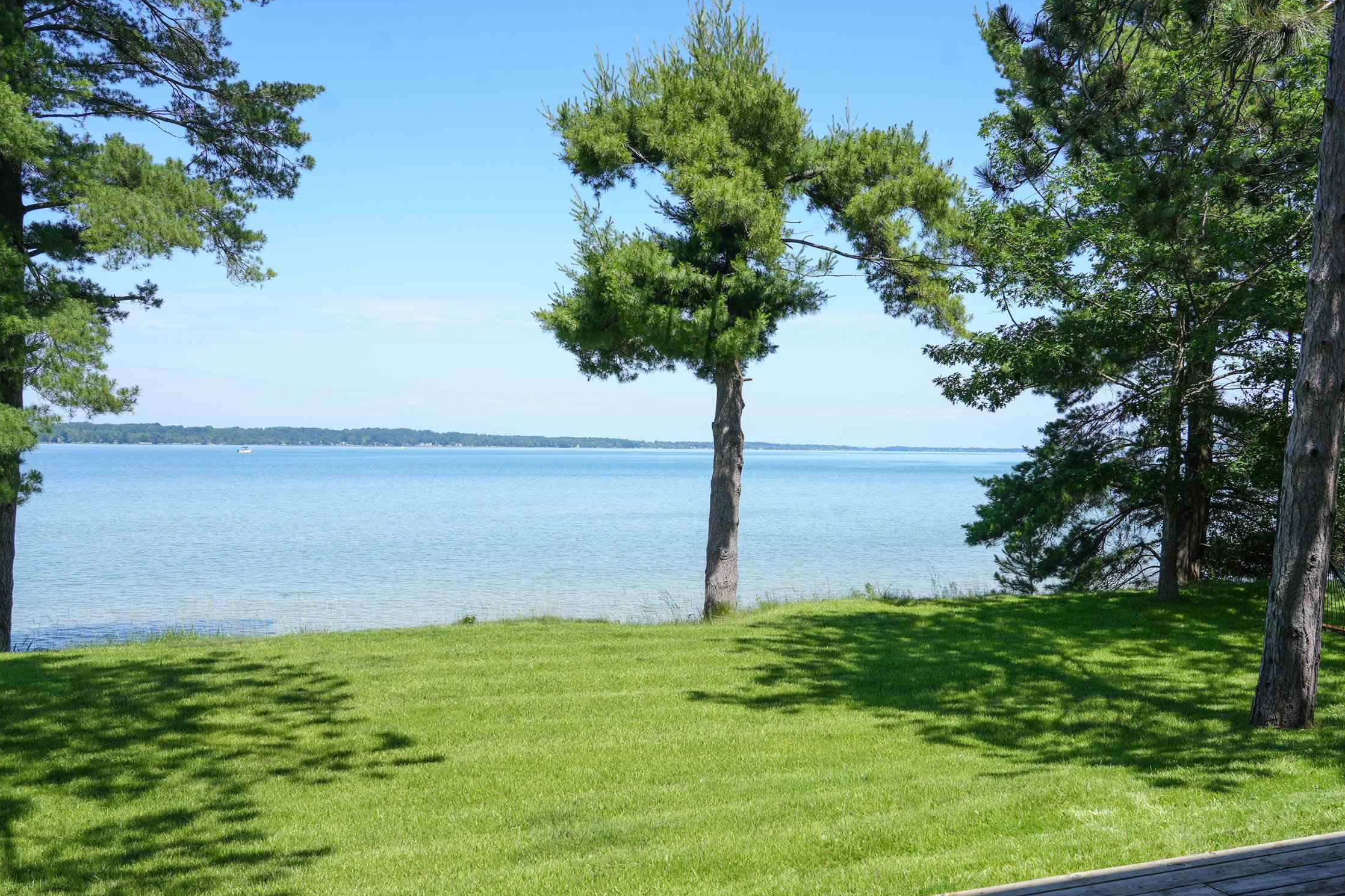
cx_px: 746
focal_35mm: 33
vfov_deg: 39.8
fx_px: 1233
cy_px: 532
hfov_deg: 57.1
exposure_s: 1/125
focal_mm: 24
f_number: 8
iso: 100
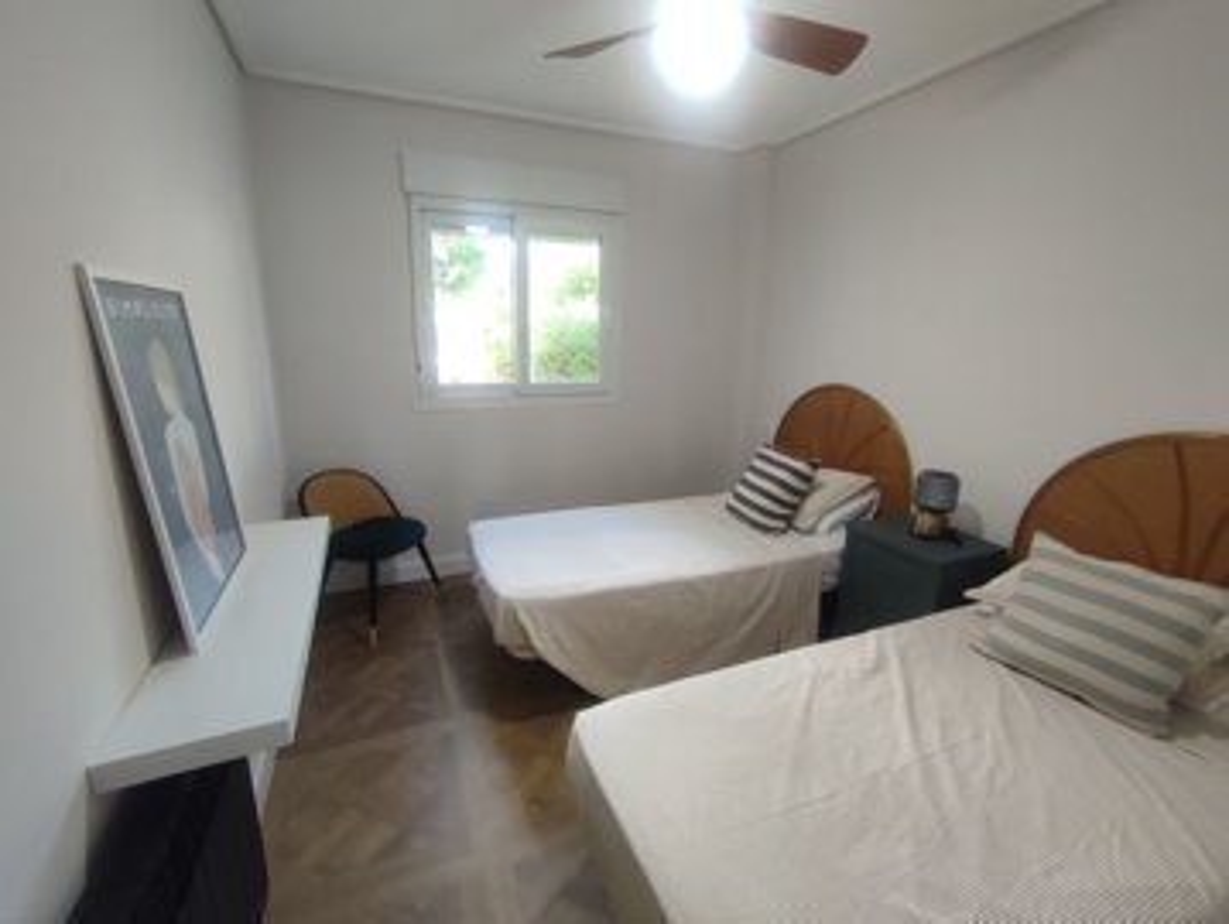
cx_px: 614
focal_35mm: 16
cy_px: 462
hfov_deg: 94.4
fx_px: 569
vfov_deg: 78.2
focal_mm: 1.65
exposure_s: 1/50
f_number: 2.2
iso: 160
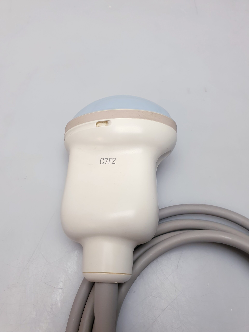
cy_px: 166
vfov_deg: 67.3
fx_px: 249
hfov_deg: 53.1
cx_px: 124
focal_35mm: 26
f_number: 2.4
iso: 80
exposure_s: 1/100
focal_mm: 4.3
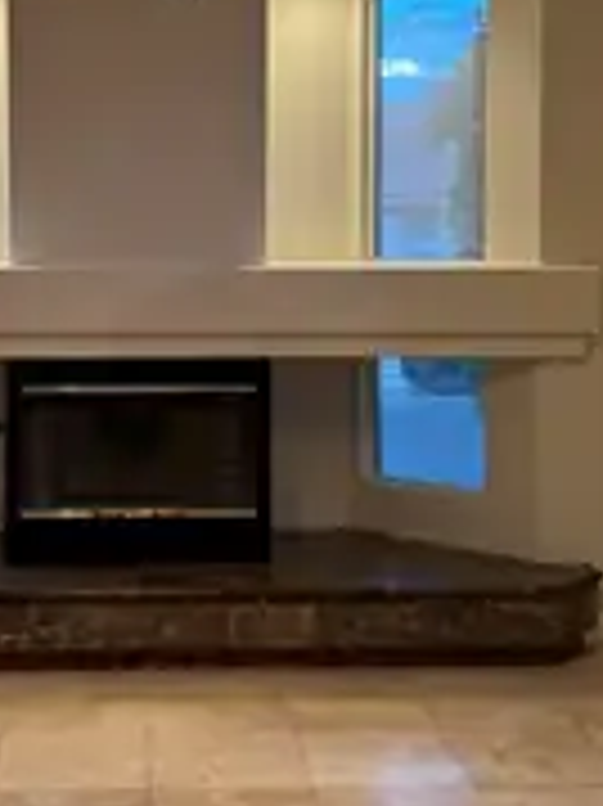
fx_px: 1349
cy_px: 275
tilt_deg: -0.2
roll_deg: -0.9
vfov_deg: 33.0
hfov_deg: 24.9
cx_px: 158
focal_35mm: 58
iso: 250
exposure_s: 1/60
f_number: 1.6
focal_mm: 5.96
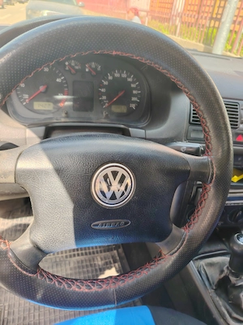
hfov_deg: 56.8
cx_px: 122
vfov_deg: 71.6
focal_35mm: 24
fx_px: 225
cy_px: 162
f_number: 1.75
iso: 222
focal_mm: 5.25
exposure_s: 1/100
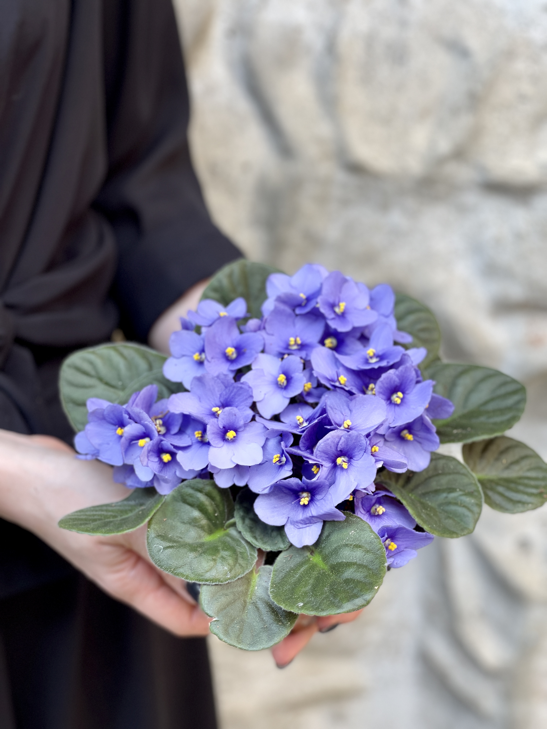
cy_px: 364
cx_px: 274
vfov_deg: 30.3
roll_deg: -1.3
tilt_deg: -28.1
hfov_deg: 22.9
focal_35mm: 64
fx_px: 1348
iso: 25
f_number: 2.2
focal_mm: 7.5
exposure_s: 1/121
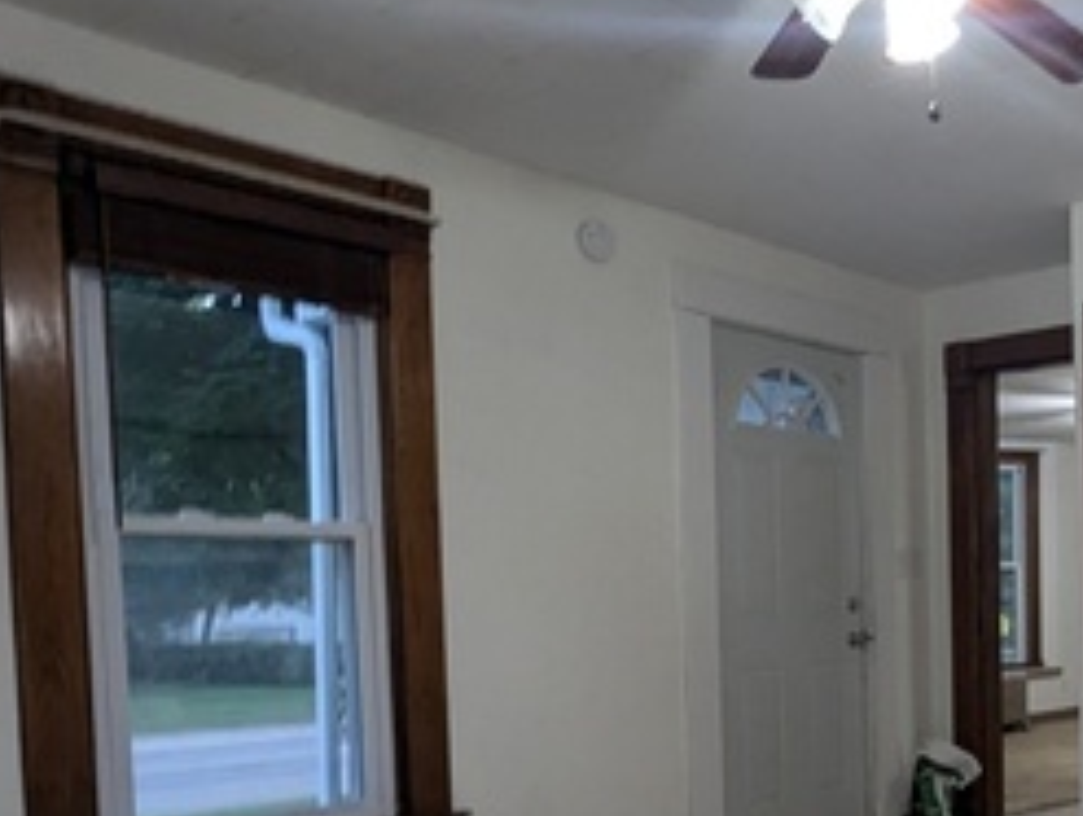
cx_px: 1083
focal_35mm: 35
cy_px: 623
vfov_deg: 39.6
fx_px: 1097
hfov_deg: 44.6
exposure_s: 1/24
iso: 235
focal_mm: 1.95
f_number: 2.2
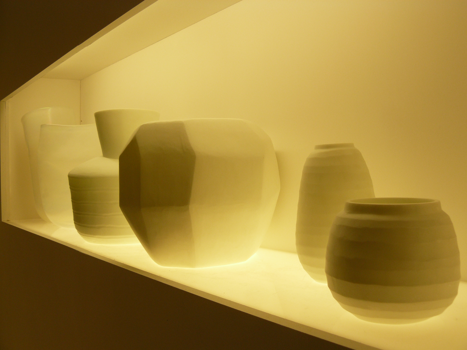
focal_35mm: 36
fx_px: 486
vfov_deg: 39.7
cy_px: 175
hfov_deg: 51.4
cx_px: 234
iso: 100
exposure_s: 1/125
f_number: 4
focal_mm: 6
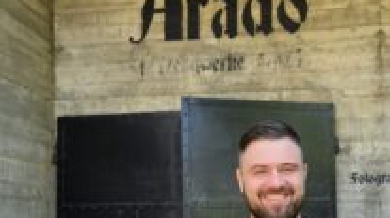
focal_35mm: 43
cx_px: 244
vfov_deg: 26.6
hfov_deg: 47.0
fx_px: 444
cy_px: 201
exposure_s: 1/144
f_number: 1.8
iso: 25
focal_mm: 5.4
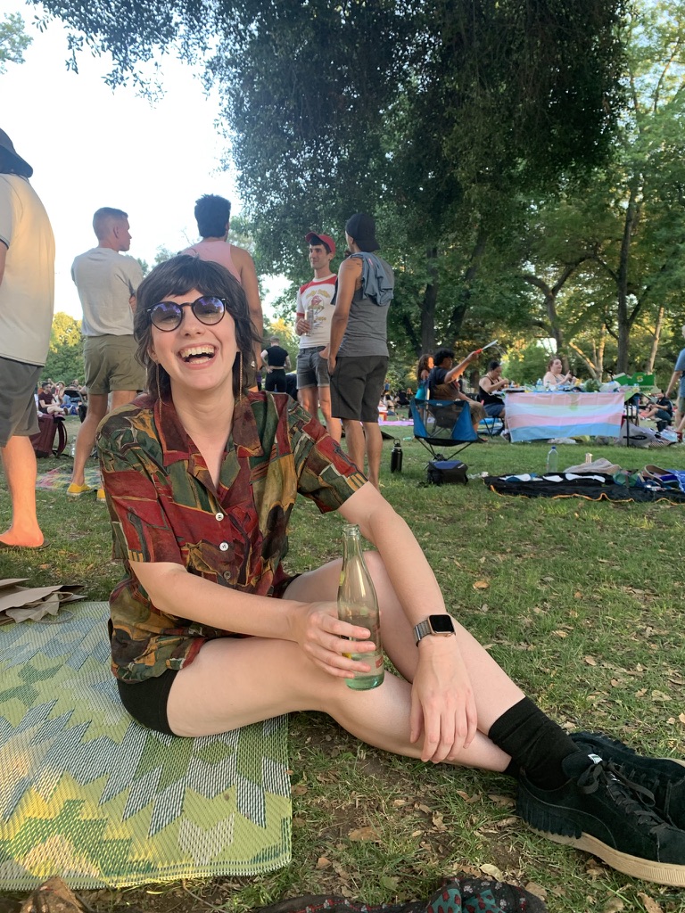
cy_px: 456
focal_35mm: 26
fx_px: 686
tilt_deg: -2.7
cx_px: 342
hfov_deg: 53.1
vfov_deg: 67.3
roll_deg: -1.7
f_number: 1.8
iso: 100
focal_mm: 4.25
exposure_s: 1/121
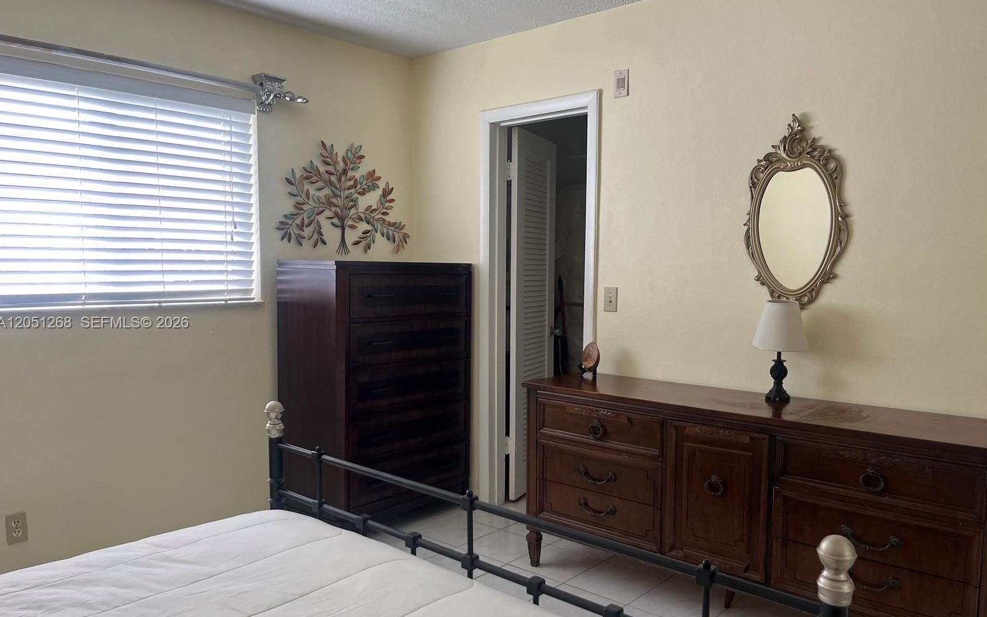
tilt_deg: -5.3
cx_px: 495
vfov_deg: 44.5
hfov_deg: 66.5
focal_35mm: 28
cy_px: 324
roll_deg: +0.2
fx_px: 753
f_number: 1.6
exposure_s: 1/115
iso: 125
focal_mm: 5.1
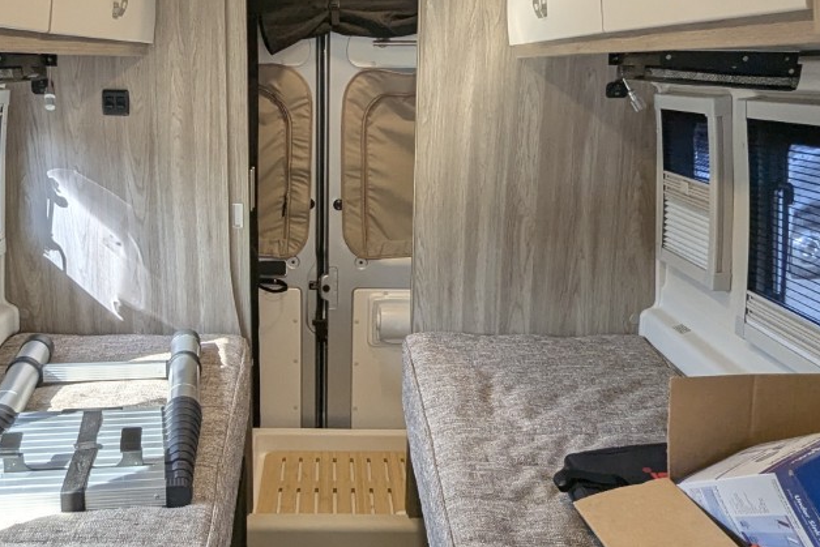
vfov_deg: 35.9
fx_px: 843
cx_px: 321
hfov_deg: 51.5
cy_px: 255
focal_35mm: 37
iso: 103
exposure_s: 1/153
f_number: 2.2
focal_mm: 2.35
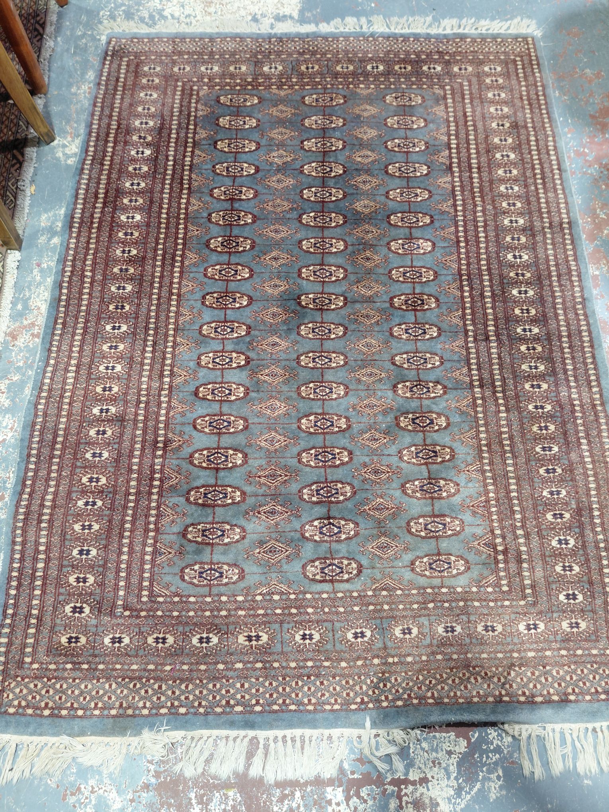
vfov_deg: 69.4
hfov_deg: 54.9
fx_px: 586
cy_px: 406
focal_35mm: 25
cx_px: 304
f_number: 1.8
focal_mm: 4.69
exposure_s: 1/50.1
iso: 160
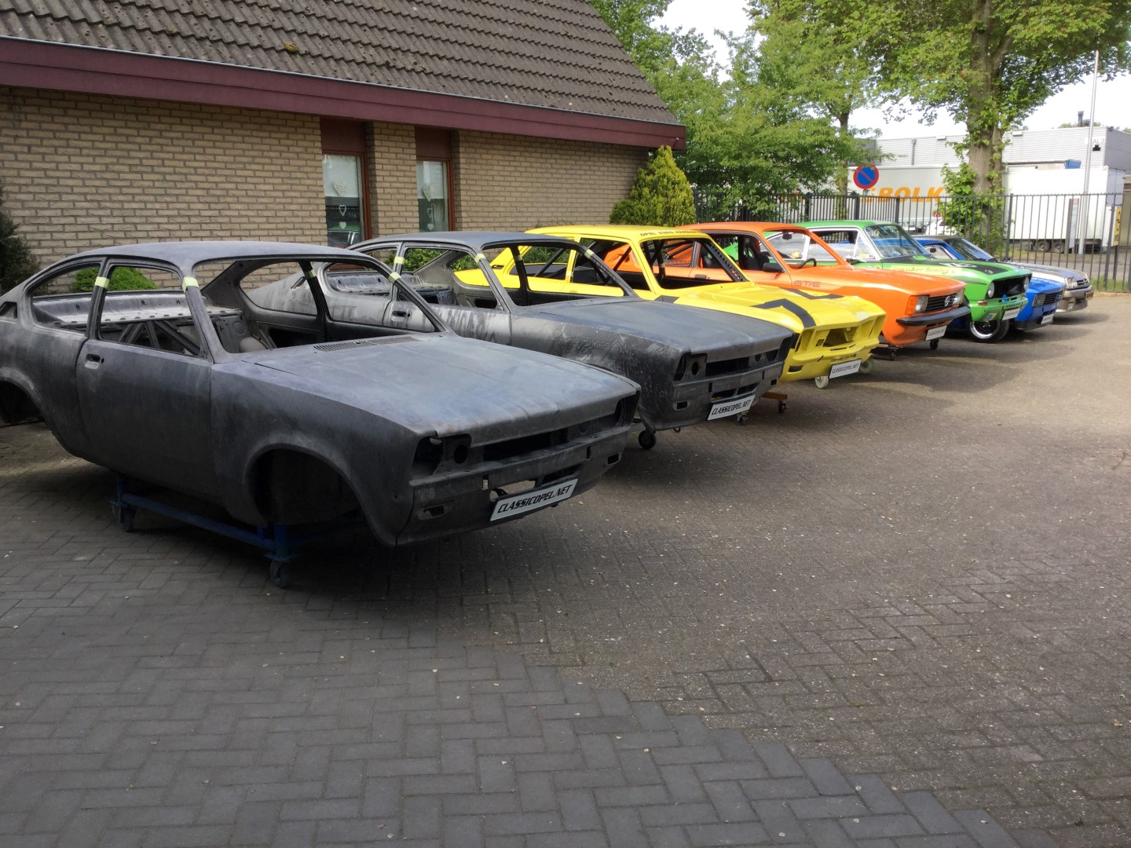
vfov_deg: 45.4
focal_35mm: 31
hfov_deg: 58.4
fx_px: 1013
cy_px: 424
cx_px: 566
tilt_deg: -12.5
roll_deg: -0.8
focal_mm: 3.3
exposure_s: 1/384
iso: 25
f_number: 2.4
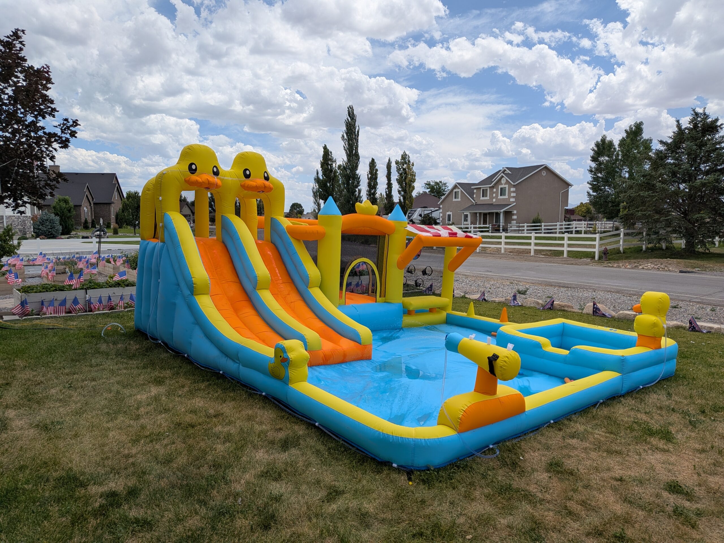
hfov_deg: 71.6
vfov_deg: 56.8
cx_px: 362
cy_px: 272
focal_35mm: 24
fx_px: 502
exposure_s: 1/1923
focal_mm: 4.53
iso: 30
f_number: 1.7
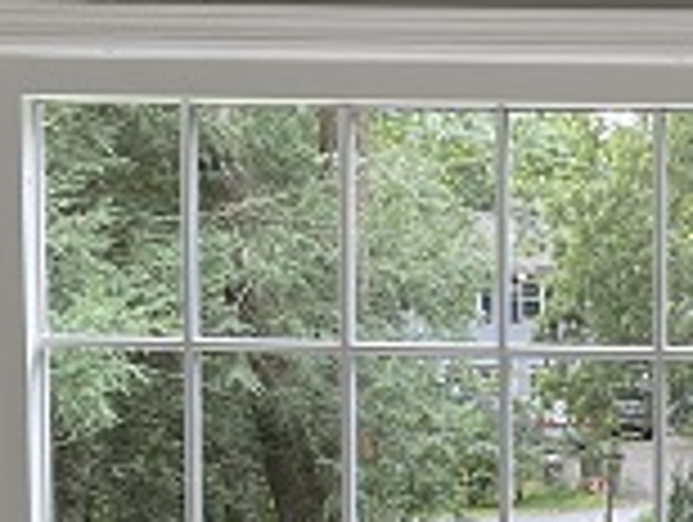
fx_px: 2707
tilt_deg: -5.5
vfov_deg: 10.8
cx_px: 882
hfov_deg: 14.1
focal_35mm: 135
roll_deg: -0.6
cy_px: 662
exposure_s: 1/120
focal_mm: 5.1
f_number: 1.6
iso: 64
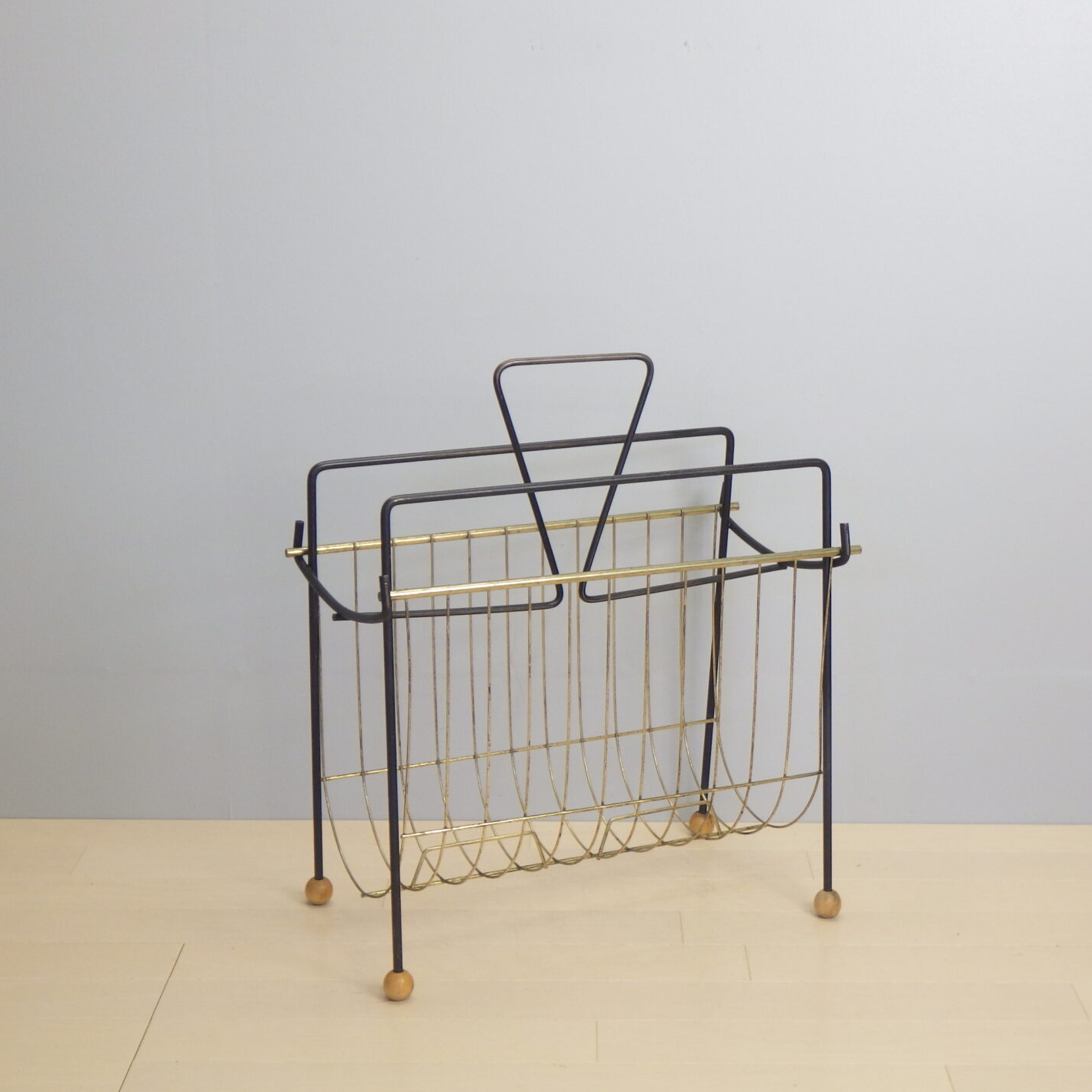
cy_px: 550
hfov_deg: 28.1
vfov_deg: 28.2
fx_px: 2177
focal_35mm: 61
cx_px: 613
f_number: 4.4
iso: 125
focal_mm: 9.1
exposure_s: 1/15
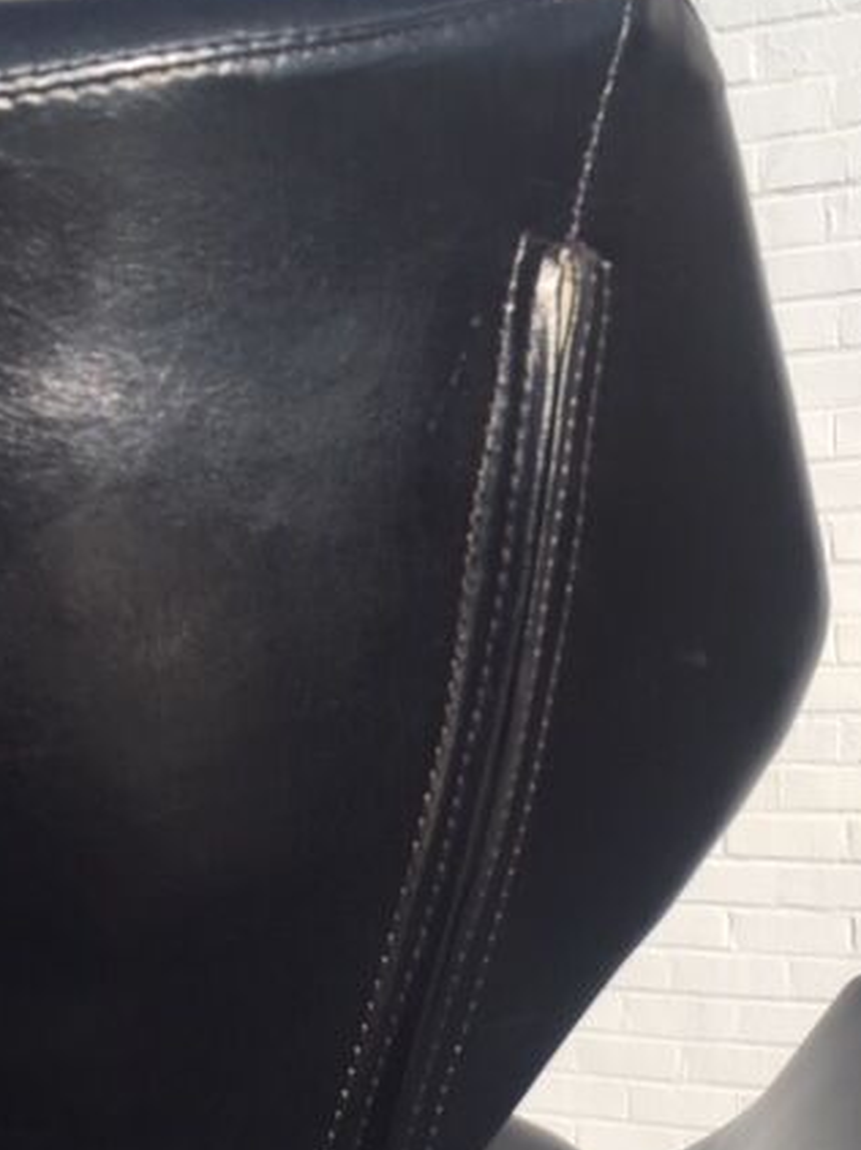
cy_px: 744
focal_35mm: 44
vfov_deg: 42.5
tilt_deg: -7.6
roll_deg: +4.0
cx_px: 597
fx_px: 1461
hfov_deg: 32.5
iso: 32
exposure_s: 1/2326
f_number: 2.2
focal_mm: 4.15
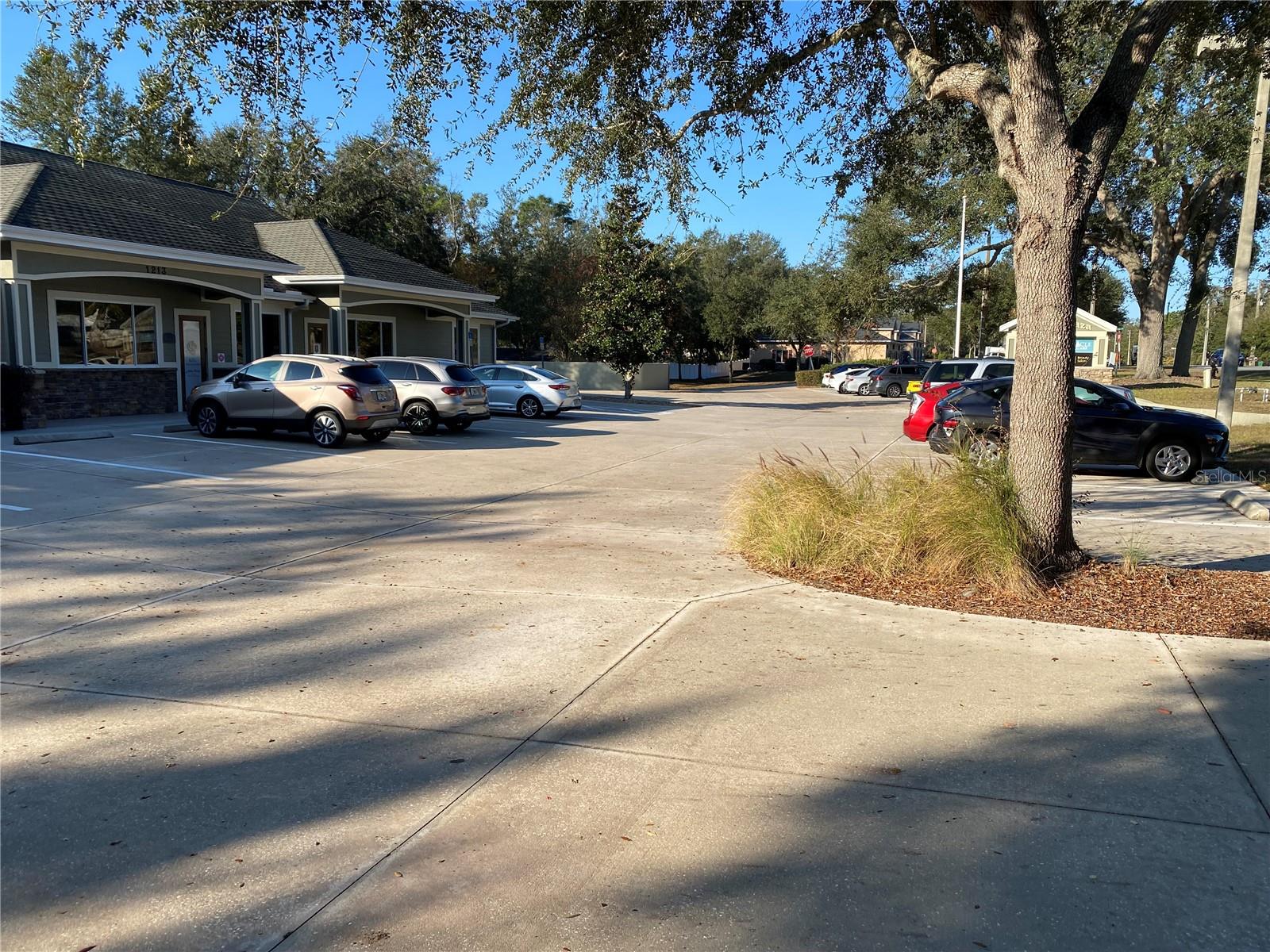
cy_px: 476
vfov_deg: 53.1
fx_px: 954
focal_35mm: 26
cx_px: 635
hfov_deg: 67.3
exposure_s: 1/1754
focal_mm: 4.25
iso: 32
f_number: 1.8
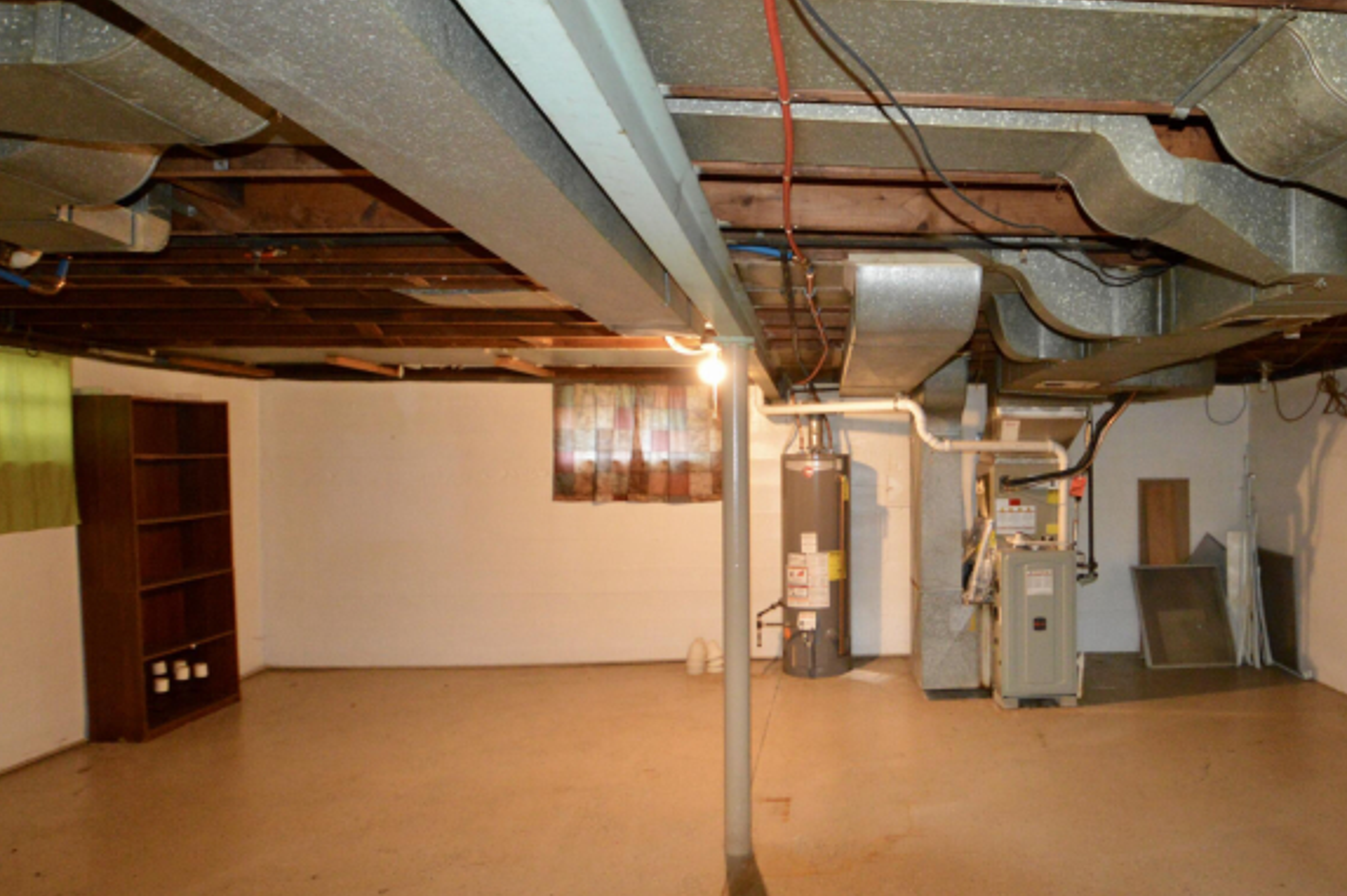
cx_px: 877
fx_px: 810
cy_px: 489
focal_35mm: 22
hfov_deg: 77.4
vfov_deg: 57.8
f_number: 3.5
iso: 2500
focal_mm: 11
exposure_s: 1/60
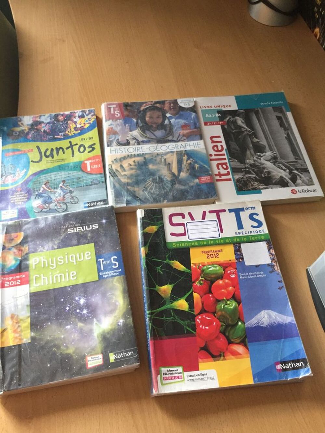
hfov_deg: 48.2
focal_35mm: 29
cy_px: 216
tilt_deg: -59.5
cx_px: 162
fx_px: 363
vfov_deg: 61.7
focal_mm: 4.15
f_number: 2.2
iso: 160
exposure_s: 1/33
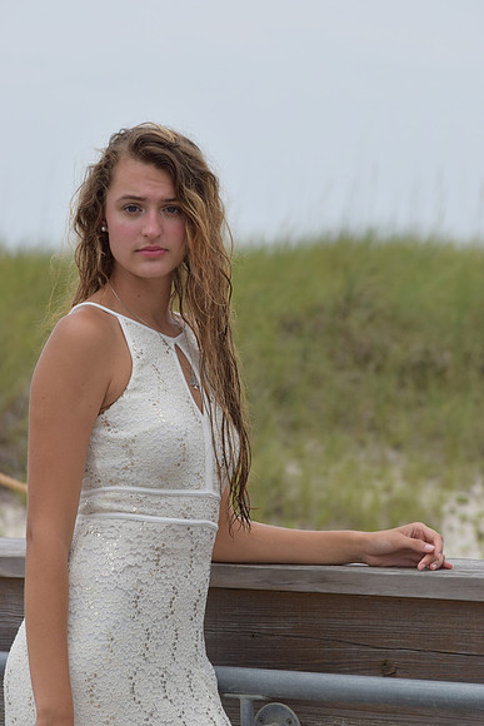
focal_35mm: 188
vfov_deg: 11.0
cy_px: 363
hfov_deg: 7.3
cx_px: 242
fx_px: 3779
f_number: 8
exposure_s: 1/250
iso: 200
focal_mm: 125
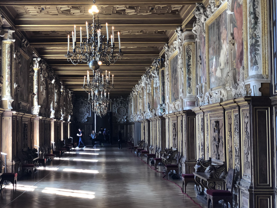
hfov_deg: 27.2
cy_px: 91
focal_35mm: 71
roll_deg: +1.1
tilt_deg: +4.1
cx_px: 93
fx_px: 568
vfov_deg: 20.7
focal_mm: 6
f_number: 2.4
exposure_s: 1/50
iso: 80
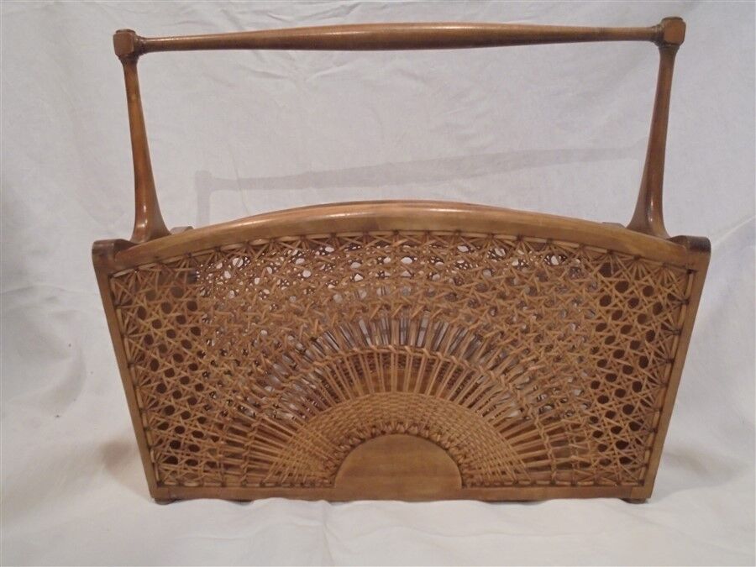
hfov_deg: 61.7
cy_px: 284
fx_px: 633
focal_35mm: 29
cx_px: 378
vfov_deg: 48.2
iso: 400
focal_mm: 5.3
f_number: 3.7
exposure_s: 1/10
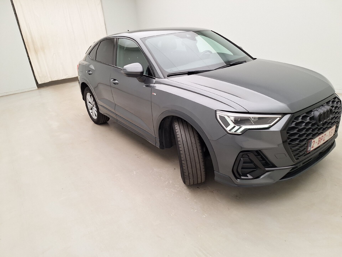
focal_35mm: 23
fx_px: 227
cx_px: 171
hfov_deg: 73.9
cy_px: 128
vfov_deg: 58.9
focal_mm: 5.54
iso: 50
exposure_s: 1/100
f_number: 1.8
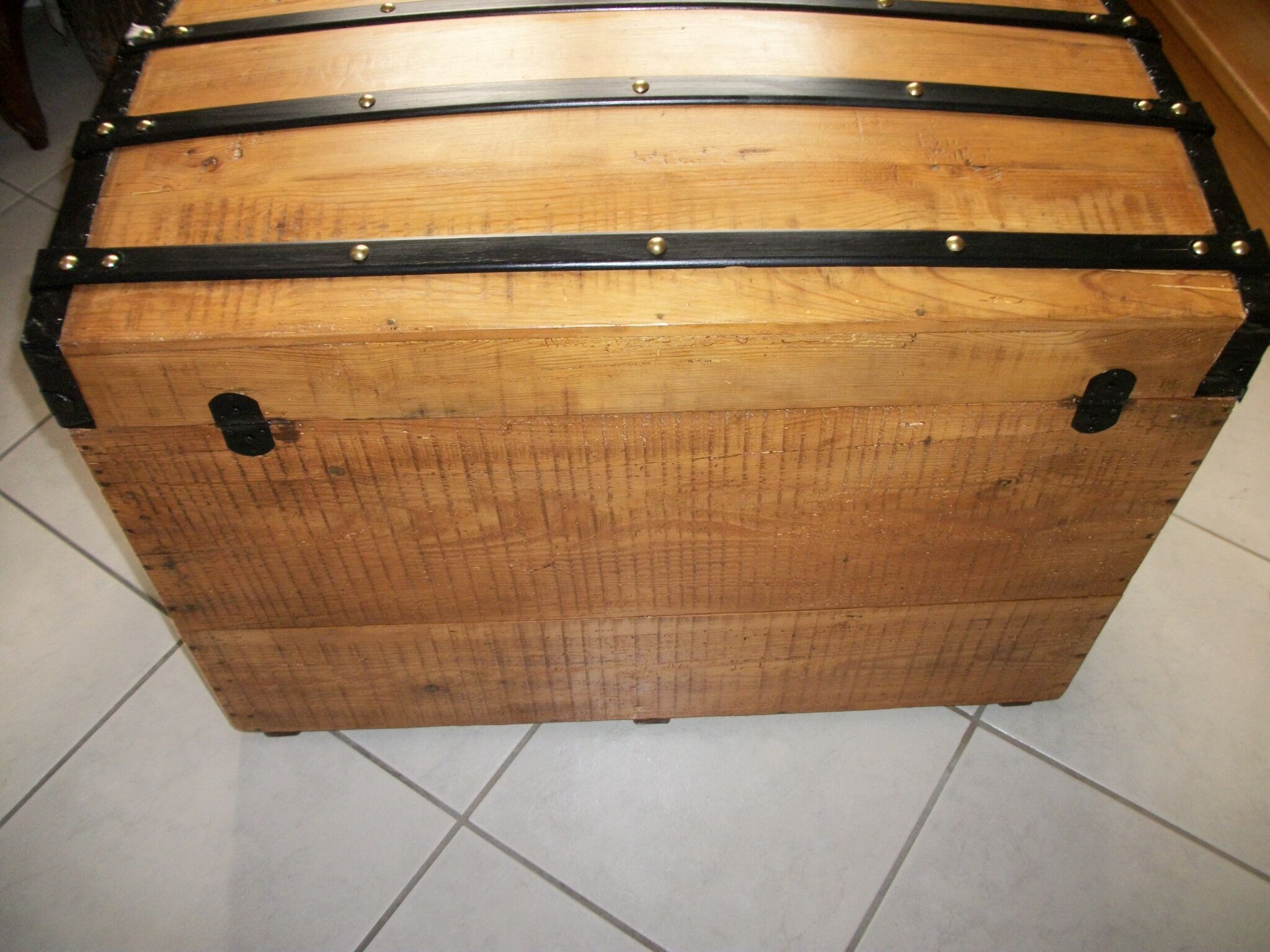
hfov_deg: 56.8
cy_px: 476
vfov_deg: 44.2
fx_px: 1174
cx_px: 635
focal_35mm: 32
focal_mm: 5.7
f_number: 2.9
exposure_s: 1/30
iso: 160
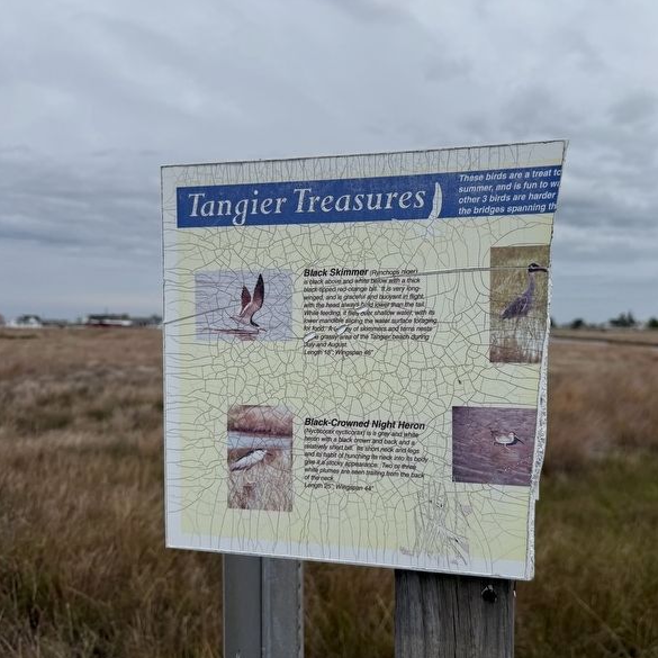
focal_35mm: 29
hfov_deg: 55.3
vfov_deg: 55.6
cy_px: 334
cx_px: 391
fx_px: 624
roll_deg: -0.6
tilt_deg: +1.5
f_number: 1.78
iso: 80
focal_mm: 6.76
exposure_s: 1/14286
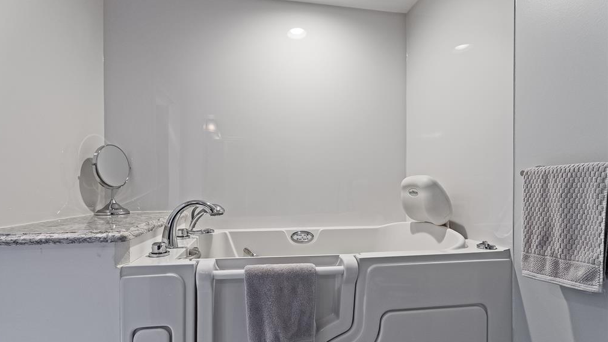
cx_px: 300
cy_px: 195
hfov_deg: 95.9
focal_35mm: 17
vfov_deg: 63.6
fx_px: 274
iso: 800
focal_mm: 16
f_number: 7.1
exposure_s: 1/50
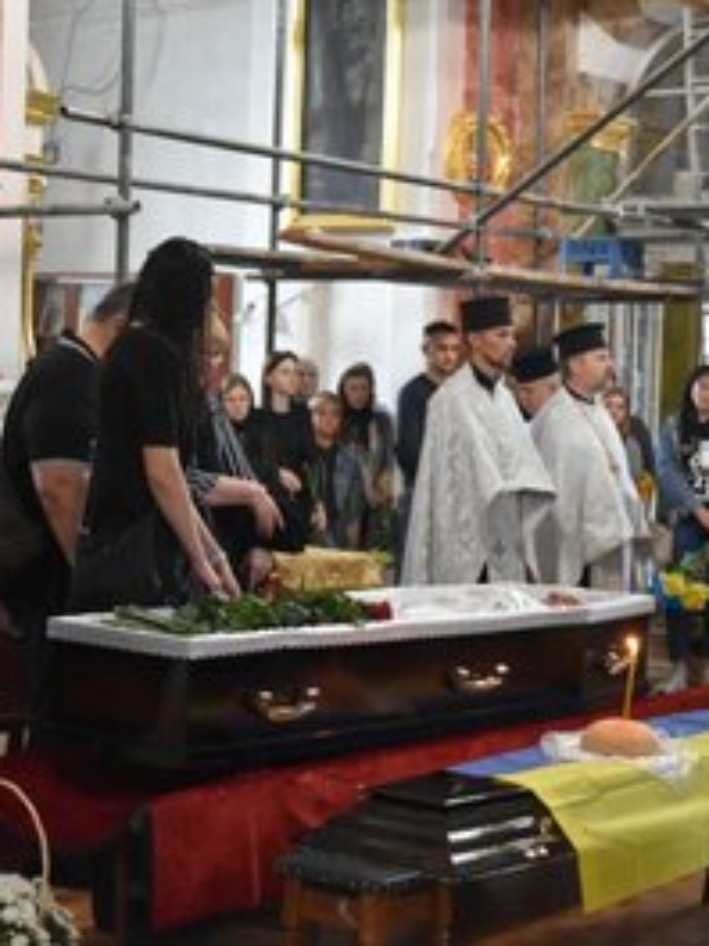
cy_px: 471
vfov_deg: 27.8
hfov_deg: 21.0
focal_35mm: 70
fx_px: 1912
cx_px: 358
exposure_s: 1/60
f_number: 3.2
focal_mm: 32
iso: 4000
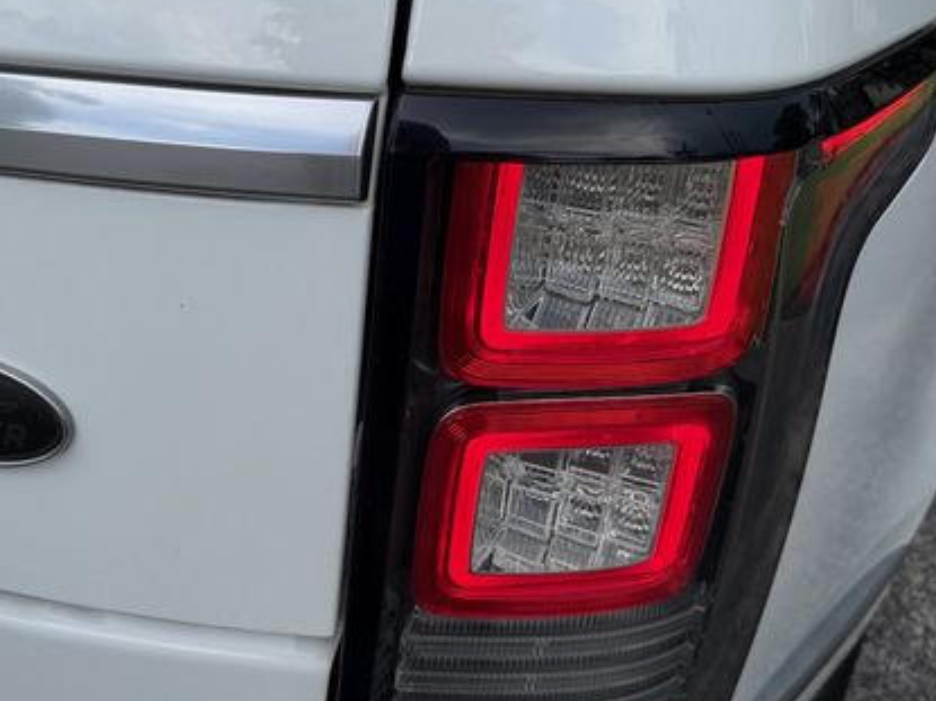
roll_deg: -2.3
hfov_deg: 49.2
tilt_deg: -27.9
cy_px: 403
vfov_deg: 38.6
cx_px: 307
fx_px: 1000
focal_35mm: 37
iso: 80
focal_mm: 6.76
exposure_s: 1/1770
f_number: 1.78
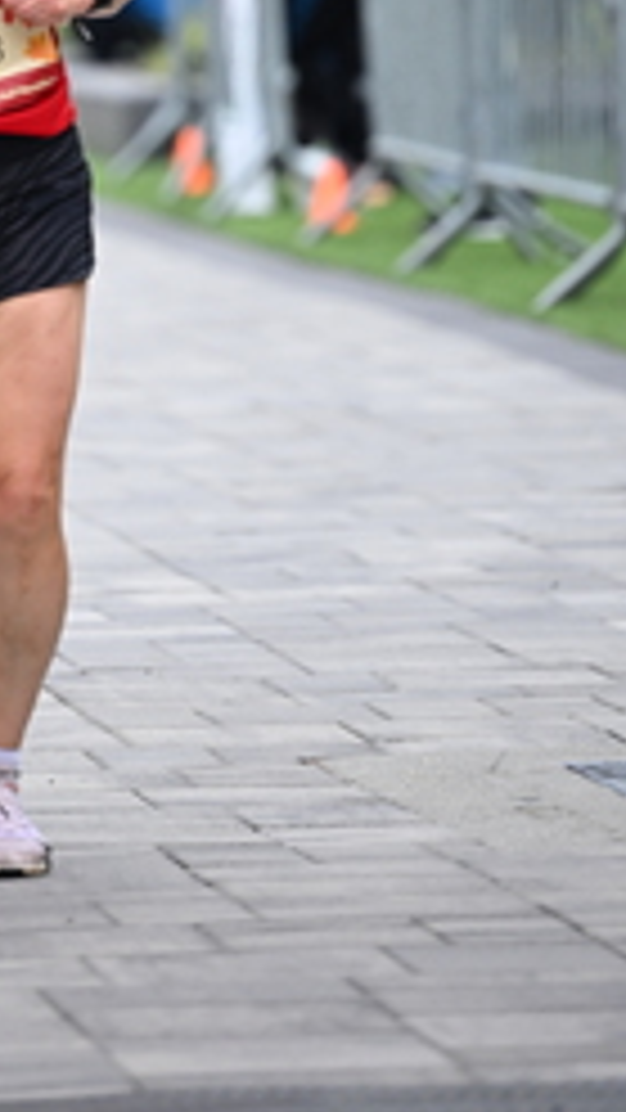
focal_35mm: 396
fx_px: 11682
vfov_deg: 5.4
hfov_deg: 3.1
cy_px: -72
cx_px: -106
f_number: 2.8
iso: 640
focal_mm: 170
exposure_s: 1/2000
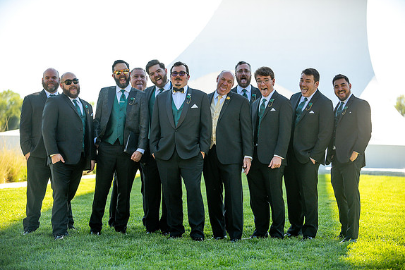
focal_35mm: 103
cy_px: 134
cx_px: 202
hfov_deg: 19.8
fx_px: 1159
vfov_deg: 13.3
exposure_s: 1/1600
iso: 400
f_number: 2.8
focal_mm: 102
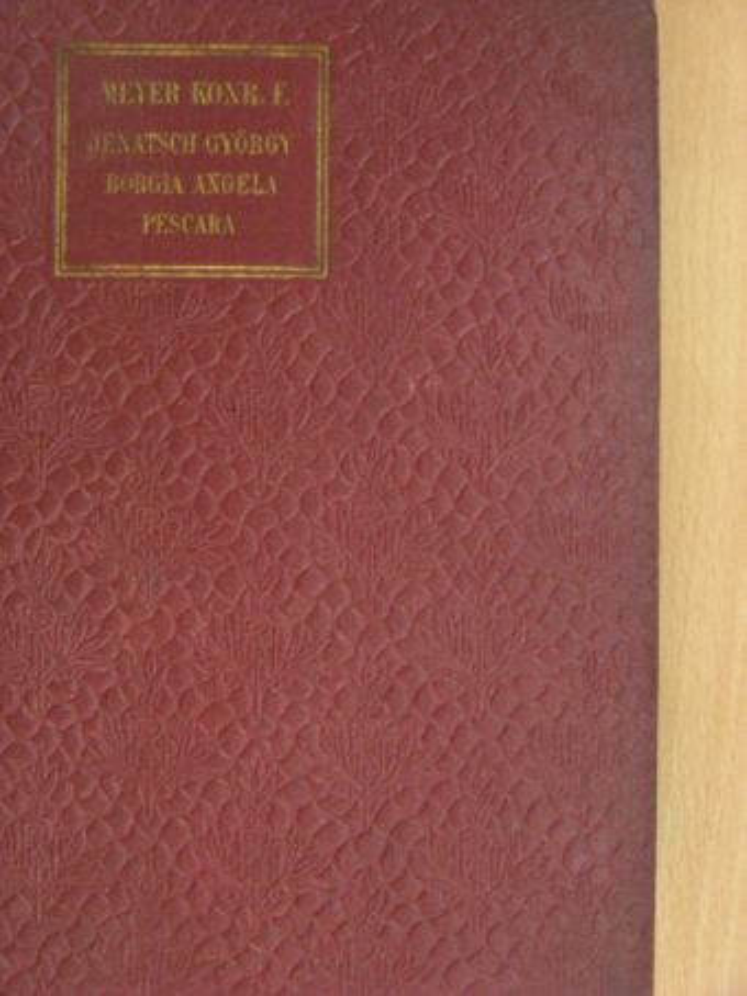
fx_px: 2013
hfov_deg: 21.0
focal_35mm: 70
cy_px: 498
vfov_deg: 27.8
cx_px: 374
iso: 200
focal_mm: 11.7
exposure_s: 1/10
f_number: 3.5
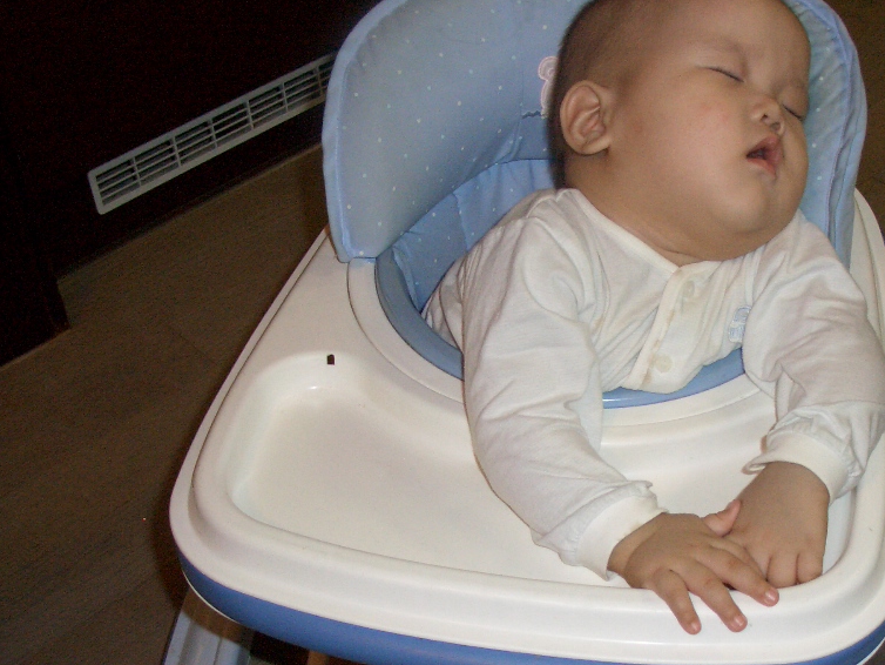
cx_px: 574
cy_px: 465
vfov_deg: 25.9
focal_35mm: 56
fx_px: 1432
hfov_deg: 34.1
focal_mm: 7.1
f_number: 2.8
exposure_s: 1/60
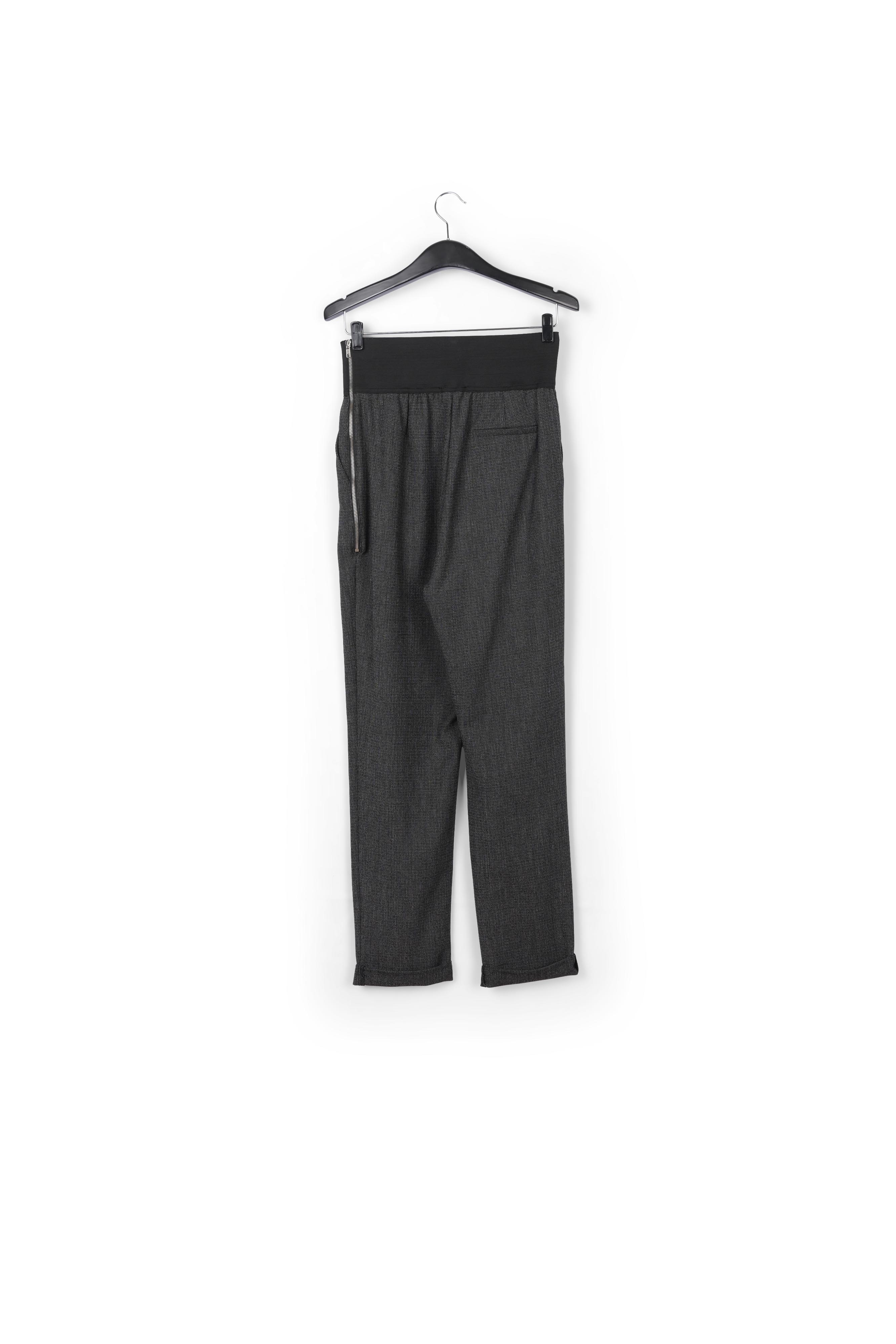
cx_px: 448
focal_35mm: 37
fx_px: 1381
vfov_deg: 51.9
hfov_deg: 35.9
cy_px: 672
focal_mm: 37
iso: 100
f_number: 13
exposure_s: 1/200
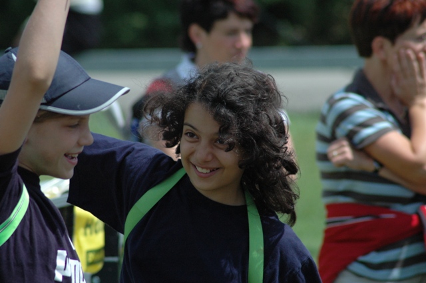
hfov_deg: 6.2
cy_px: 142
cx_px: 213
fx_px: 3903
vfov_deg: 4.2
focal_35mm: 330
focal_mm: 220
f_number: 6.3
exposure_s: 1/2500
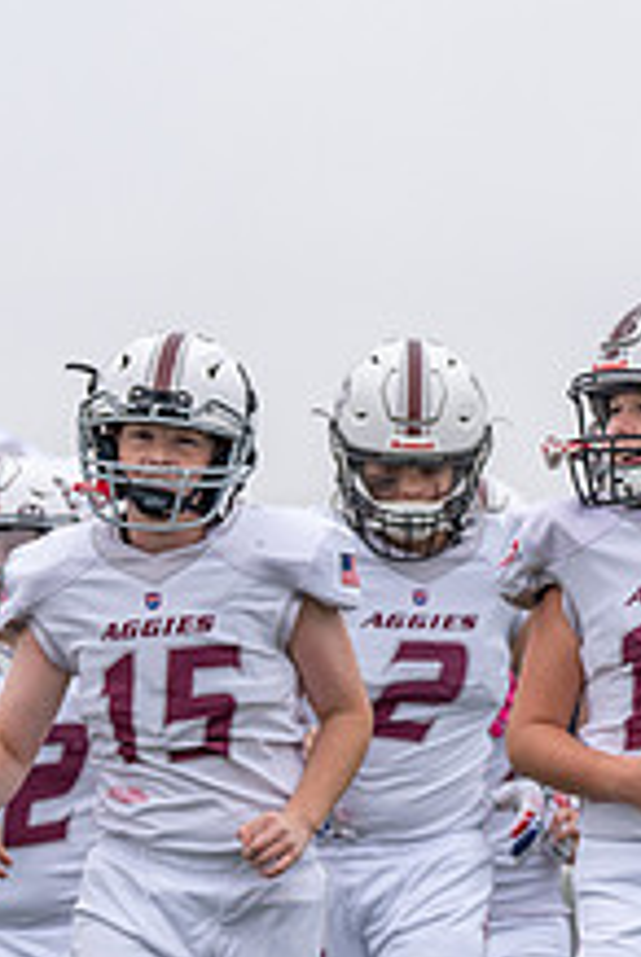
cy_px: 740
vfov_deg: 7.4
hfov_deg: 4.9
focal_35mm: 279
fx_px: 7428
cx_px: 487
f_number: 2.8
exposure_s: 1/1250
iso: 500
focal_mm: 105
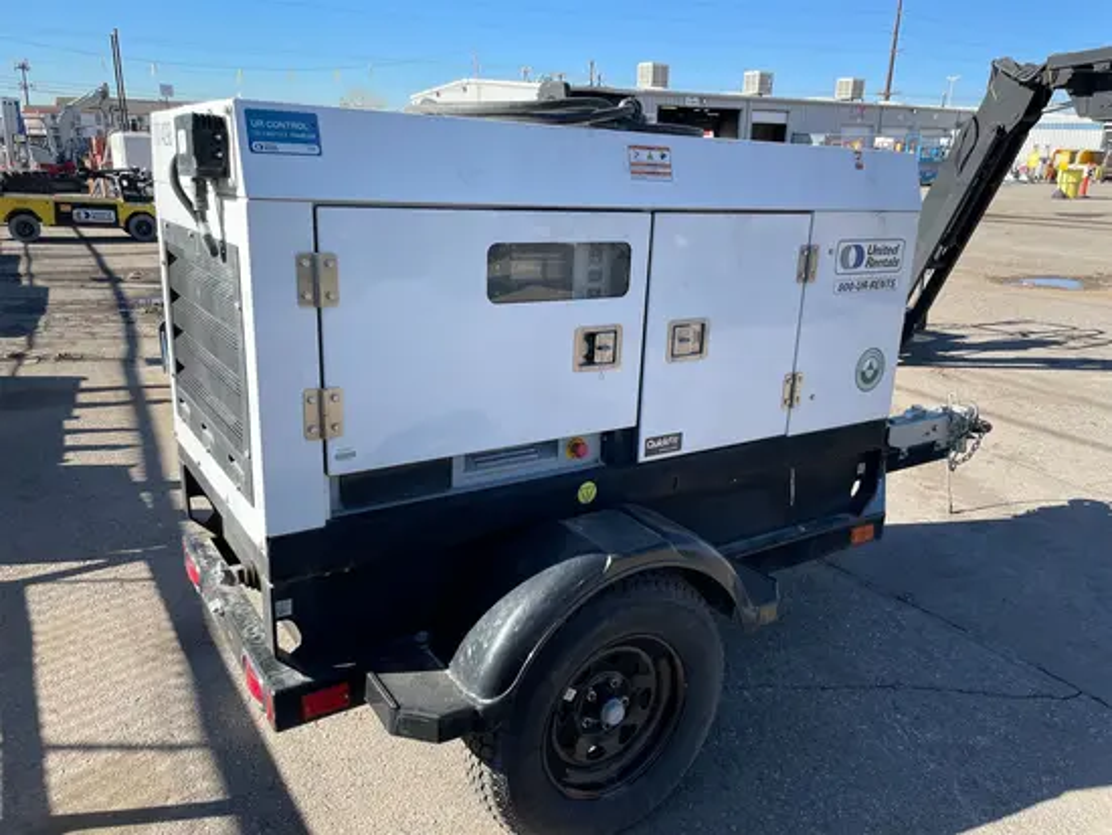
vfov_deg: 53.1
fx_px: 836
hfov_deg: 67.3
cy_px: 418
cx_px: 556
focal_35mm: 26
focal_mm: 4.2
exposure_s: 1/2212
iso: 50
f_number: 1.6
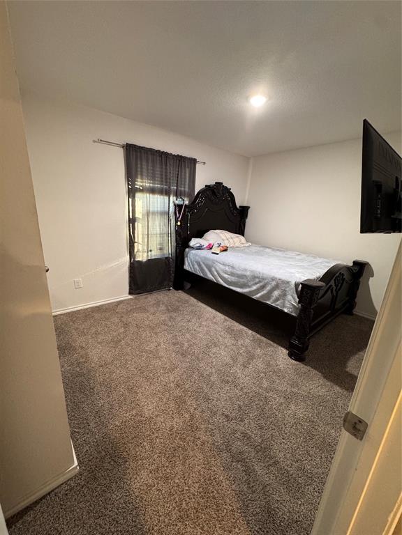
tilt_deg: -15.8
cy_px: 268
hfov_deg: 85.7
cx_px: 201
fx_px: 217
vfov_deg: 102.1
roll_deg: -2.3
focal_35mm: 14
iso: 800
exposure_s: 1/60
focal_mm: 2.22
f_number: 2.2
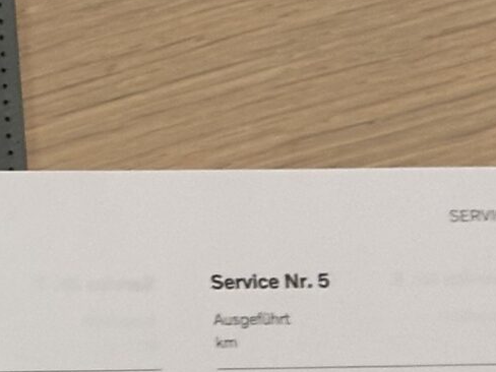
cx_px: -685
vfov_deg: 5.9
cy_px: 278
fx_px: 3611
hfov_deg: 7.4
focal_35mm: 252
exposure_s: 1/100
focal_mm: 6.86
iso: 50
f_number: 1.78
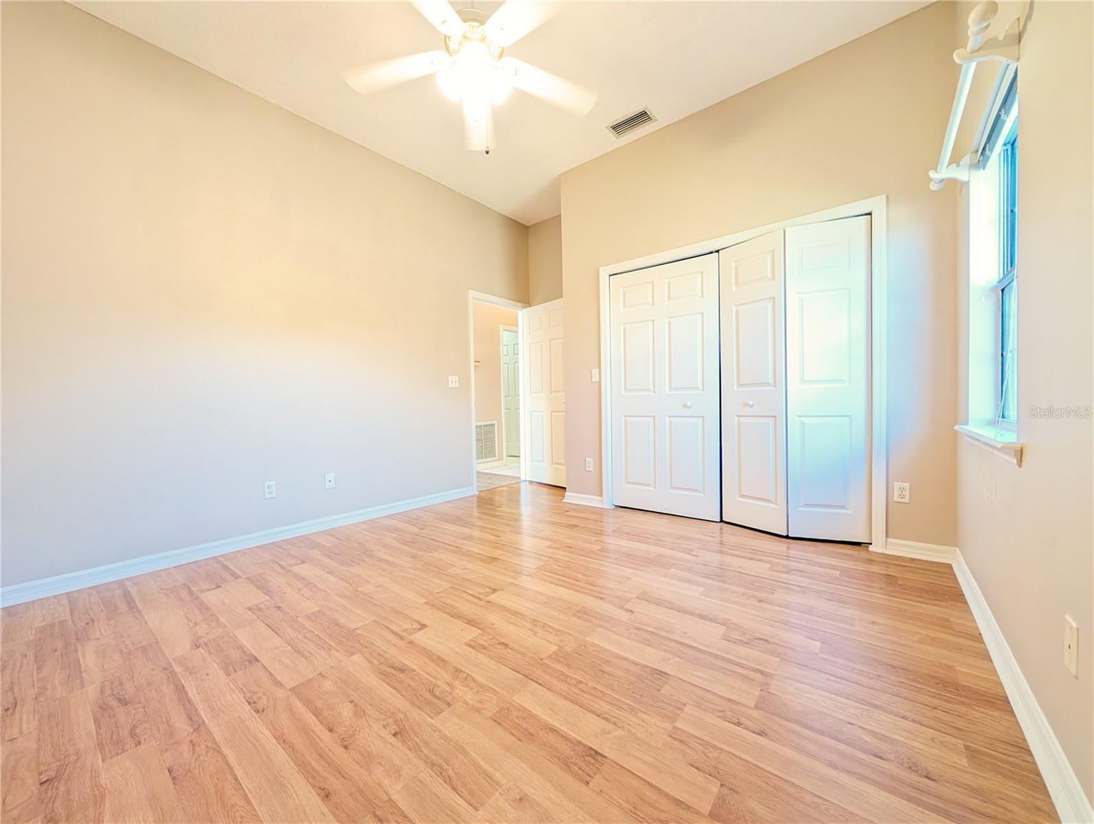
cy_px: 412
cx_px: 547
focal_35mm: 12
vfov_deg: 94.6
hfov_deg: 110.5
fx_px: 380
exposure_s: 1/125
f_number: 1.7
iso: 481
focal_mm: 2.02
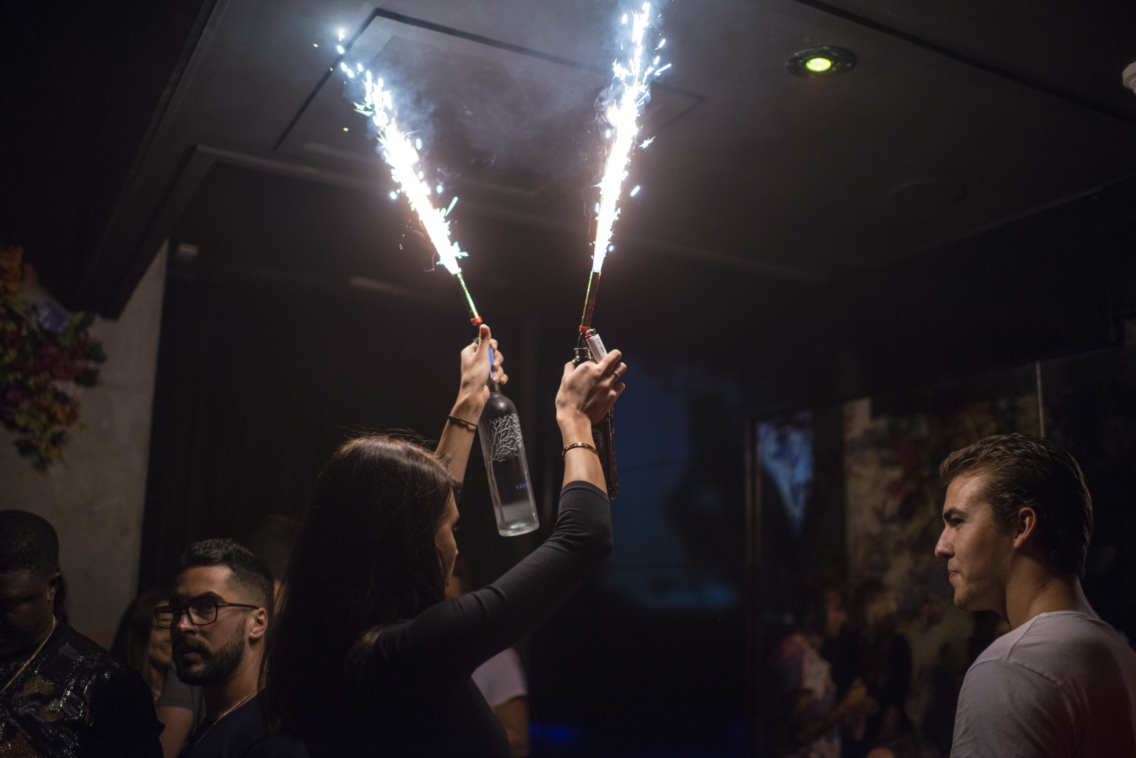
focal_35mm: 35
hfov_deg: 54.4
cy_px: 379
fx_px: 1105
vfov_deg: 37.9
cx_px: 568
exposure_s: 1/250
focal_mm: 35
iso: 1600
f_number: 1.4
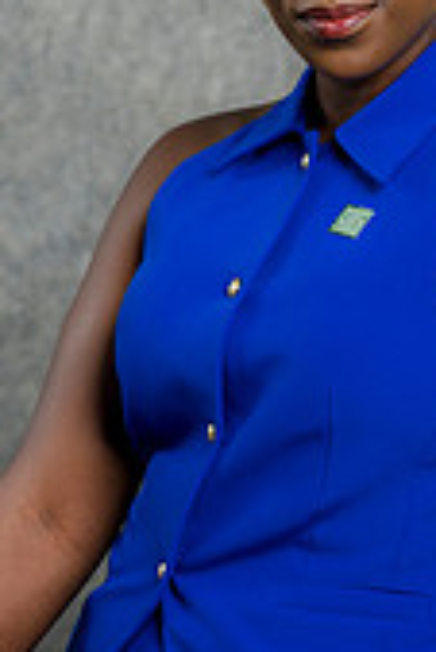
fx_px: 4097
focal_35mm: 226
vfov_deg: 9.1
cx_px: 363
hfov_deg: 6.1
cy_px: 451
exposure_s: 1/200
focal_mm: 85
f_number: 5
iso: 125
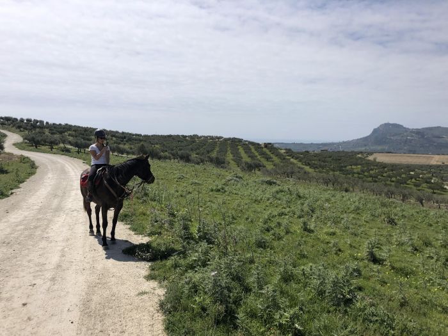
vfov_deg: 49.7
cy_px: 168
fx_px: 362
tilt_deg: -2.4
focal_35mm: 28
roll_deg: -2.3
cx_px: 224
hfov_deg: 63.4
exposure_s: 1/6024
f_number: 1.8
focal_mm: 3.99
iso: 25
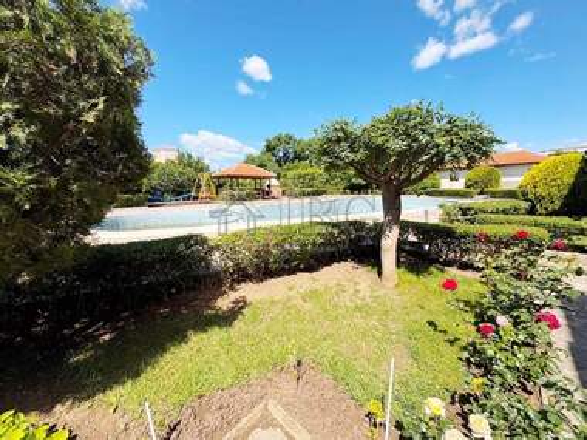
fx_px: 237
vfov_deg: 85.7
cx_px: 294
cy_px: 220
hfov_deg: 102.1
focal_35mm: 14
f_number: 2.2
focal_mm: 2.22
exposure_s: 1/1637
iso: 50
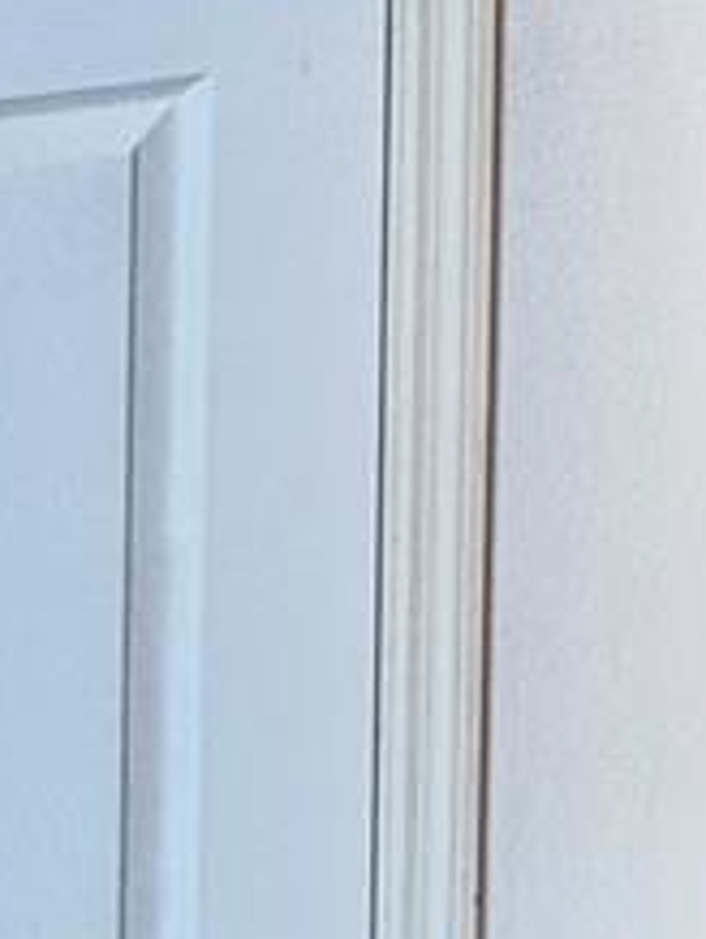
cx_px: 1399
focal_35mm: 77
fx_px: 2090
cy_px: -353
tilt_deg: -1.4
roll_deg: -1.7
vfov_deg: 22.1
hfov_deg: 15.5
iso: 125
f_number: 2.2
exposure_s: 1/120
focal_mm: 2.22
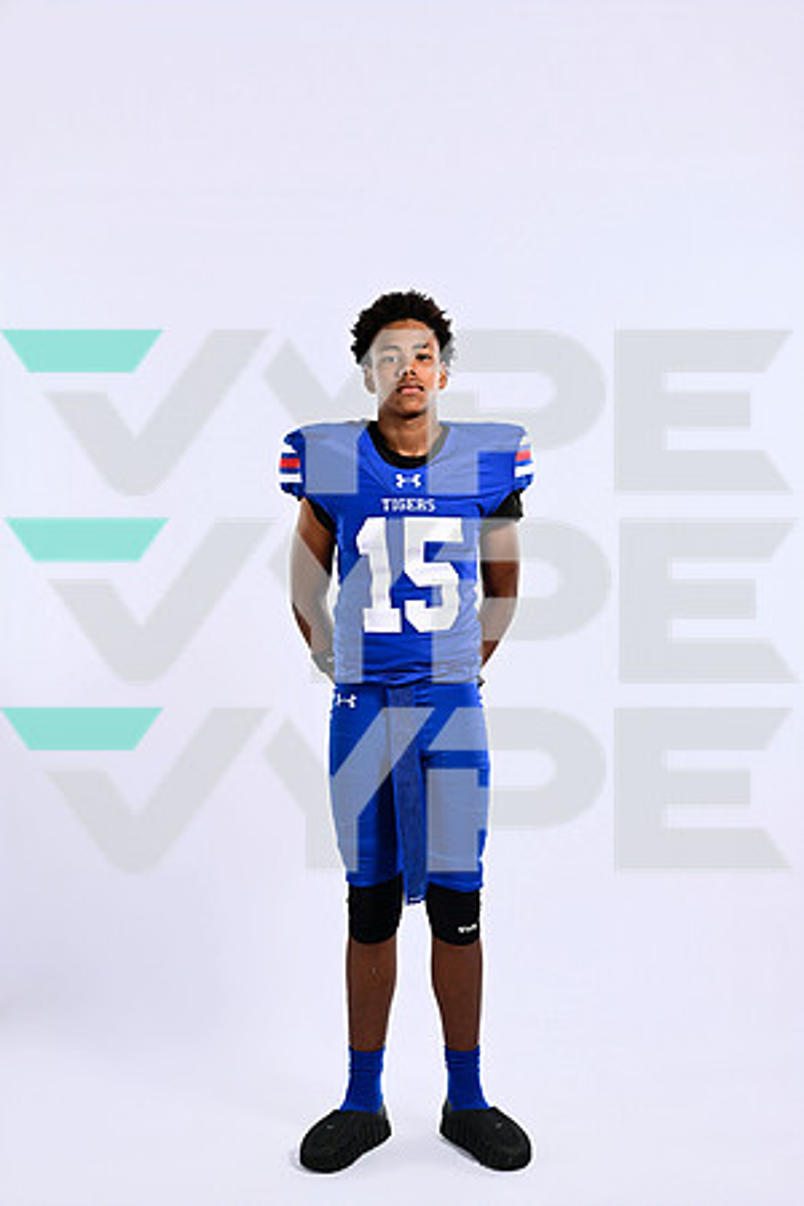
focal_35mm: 53
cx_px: 402
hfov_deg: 25.5
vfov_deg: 37.5
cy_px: 603
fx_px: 1775
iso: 160
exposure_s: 1/200
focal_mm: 53
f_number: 7.1
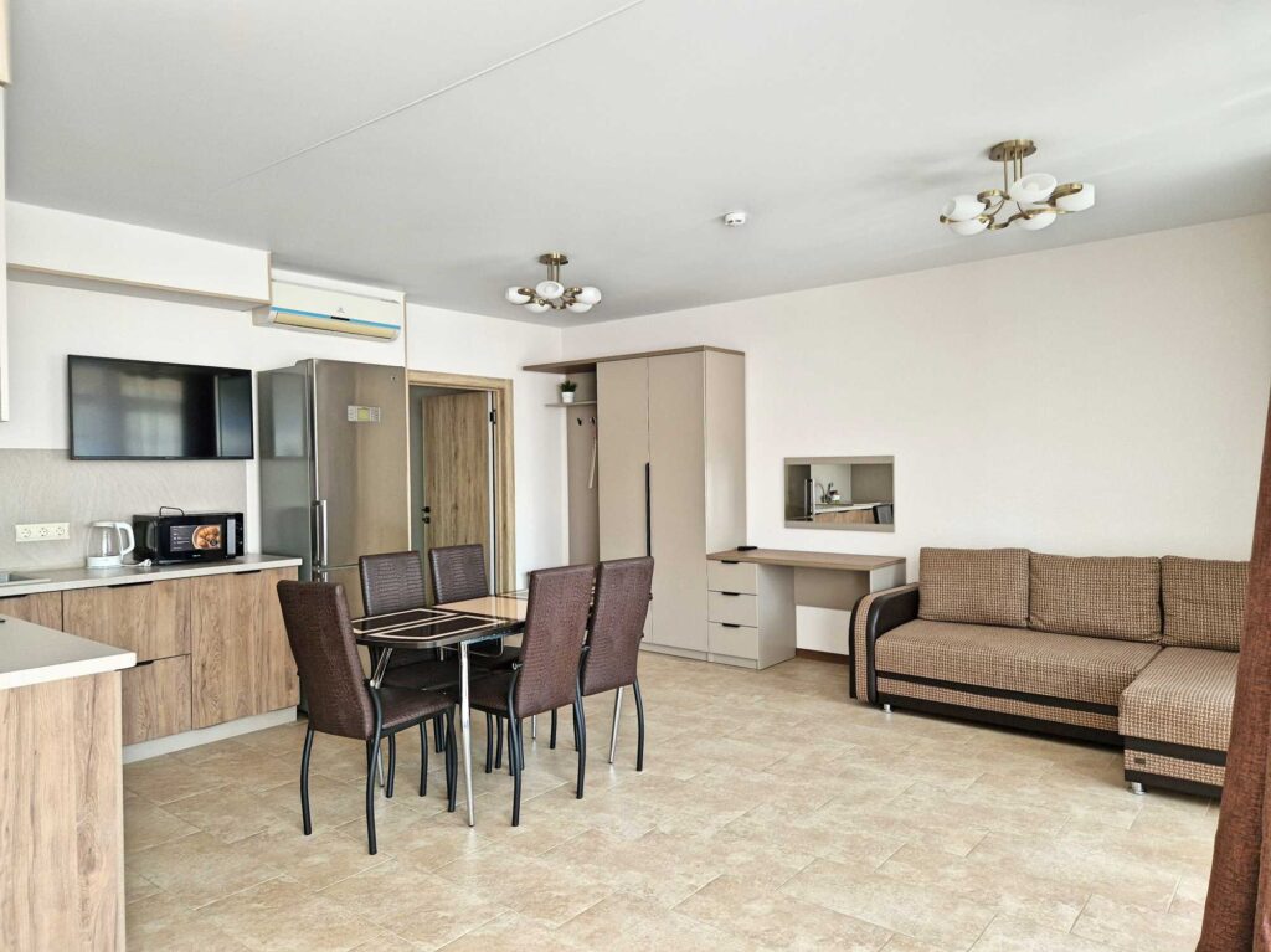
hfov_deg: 74.0
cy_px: 476
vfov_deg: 58.8
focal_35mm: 23
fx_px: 844
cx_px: 636
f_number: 1.8
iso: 125
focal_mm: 5.4
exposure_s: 1/180
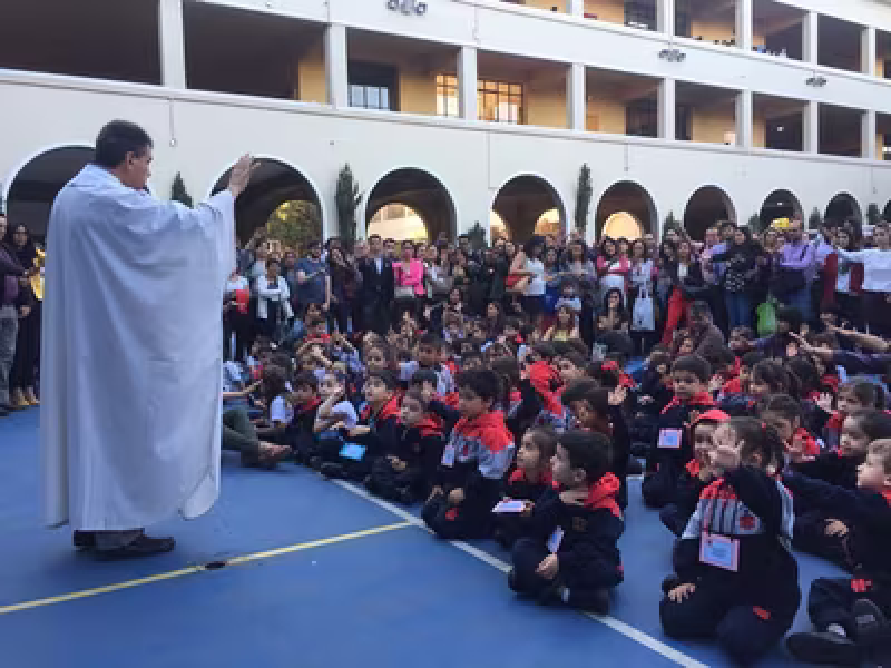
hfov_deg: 61.7
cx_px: 446
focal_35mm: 29
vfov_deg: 48.2
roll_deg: +1.4
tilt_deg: -2.5
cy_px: 334
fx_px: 746
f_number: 2.2
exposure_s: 1/100
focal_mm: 4.15
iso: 50
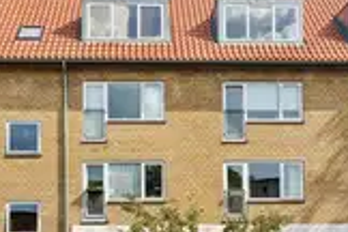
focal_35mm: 53
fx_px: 509
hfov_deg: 37.7
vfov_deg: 25.3
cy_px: 180
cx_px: 159
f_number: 6.3
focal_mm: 13.5
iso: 400
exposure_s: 1/2000
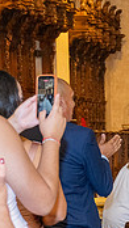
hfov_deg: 8.9
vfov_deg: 16.7
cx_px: 290
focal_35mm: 126
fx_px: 765
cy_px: 217
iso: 2000
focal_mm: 36
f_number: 3.5
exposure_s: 1/200
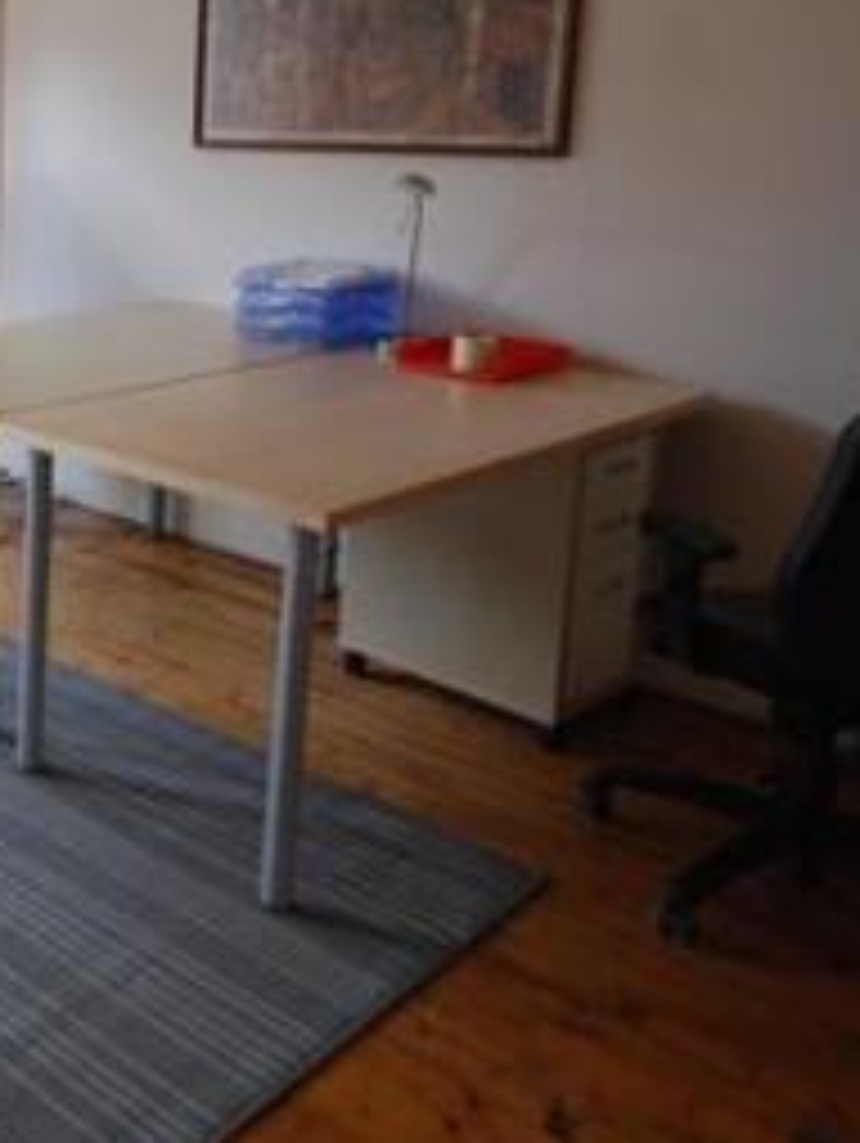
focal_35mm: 37
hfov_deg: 31.3
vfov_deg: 48.5
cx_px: -218
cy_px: 313
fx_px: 1224
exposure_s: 1/80
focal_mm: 10
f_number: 4.5
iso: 800
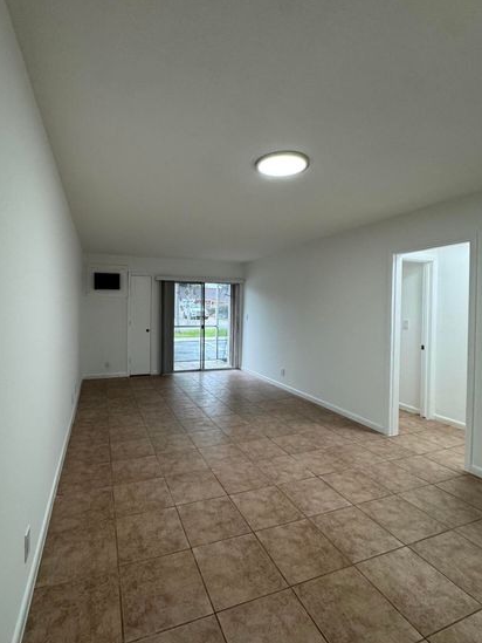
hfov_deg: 74.5
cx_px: 214
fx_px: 315
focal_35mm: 17
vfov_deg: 91.0
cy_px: 311
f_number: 2.2
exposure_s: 1/120
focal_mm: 2.22
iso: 250
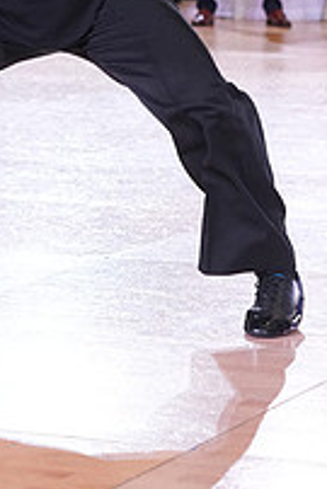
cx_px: -96
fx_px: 2734
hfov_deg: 6.8
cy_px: -87
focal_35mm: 201
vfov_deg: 10.1
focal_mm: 70
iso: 2500
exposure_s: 1/250
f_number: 5
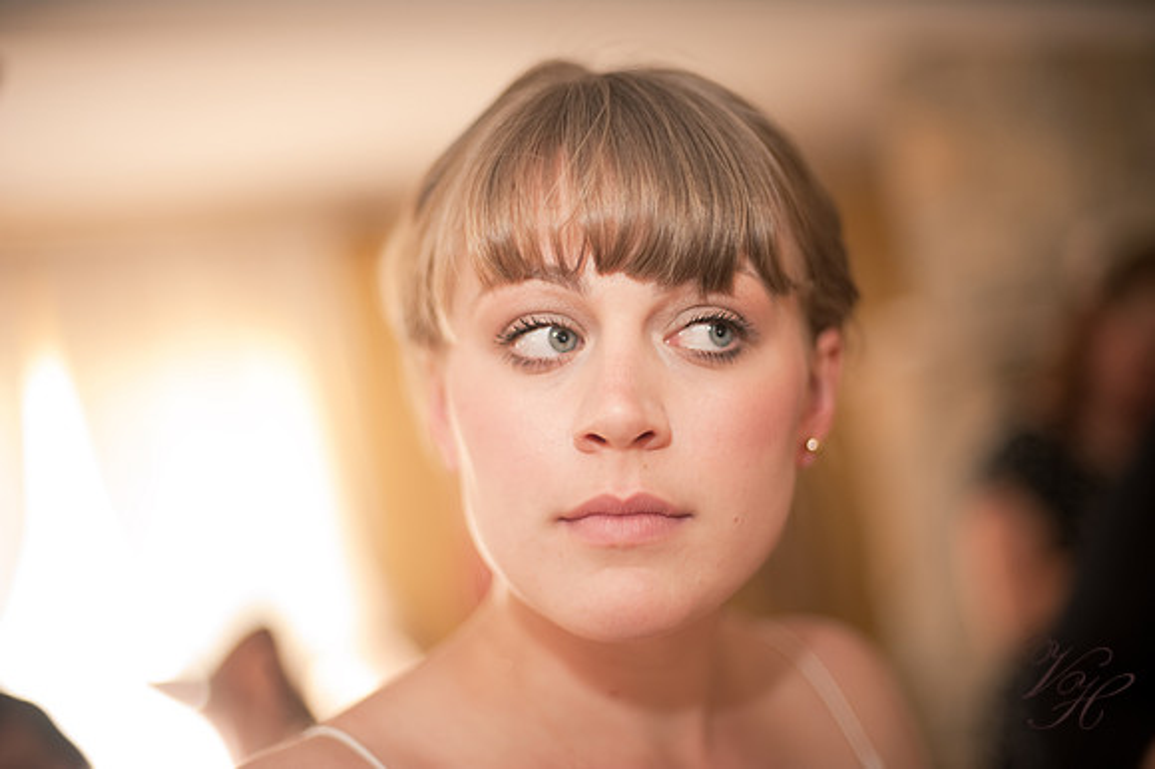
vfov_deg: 27.0
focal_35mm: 50
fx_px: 1603
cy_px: 384
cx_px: 578
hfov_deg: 39.6
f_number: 1.4
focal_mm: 50
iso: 200
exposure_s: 1/100
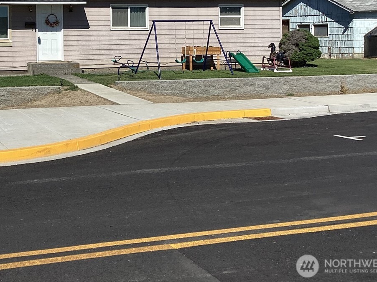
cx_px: 70
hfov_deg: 33.8
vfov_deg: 25.8
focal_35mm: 55
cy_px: 33
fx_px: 599
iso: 25
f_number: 2.4
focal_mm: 3.3
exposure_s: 1/2146
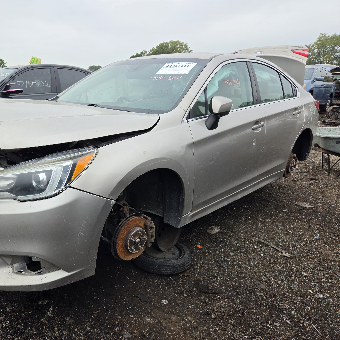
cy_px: 166
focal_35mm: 28
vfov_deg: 57.3
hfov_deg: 56.0
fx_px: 311
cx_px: 112
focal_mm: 5.4
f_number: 1.8
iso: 40
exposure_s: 1/180
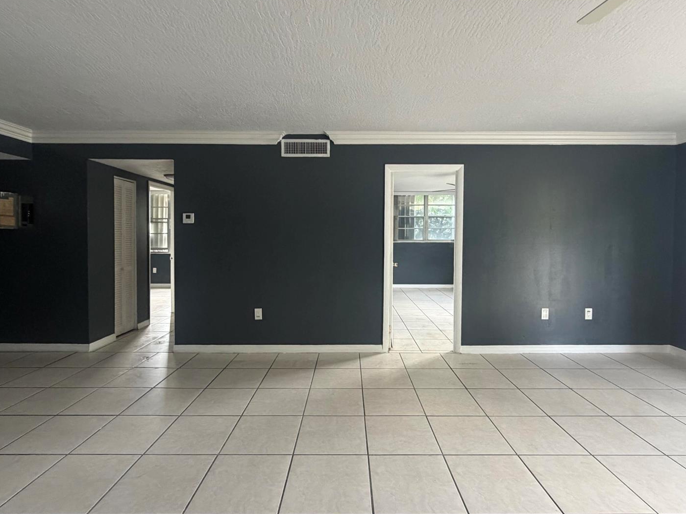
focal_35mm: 16
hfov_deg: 94.5
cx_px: 333
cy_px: 271
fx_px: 317
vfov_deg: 78.0
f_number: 2.2
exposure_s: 1/108
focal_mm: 2.22
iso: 320
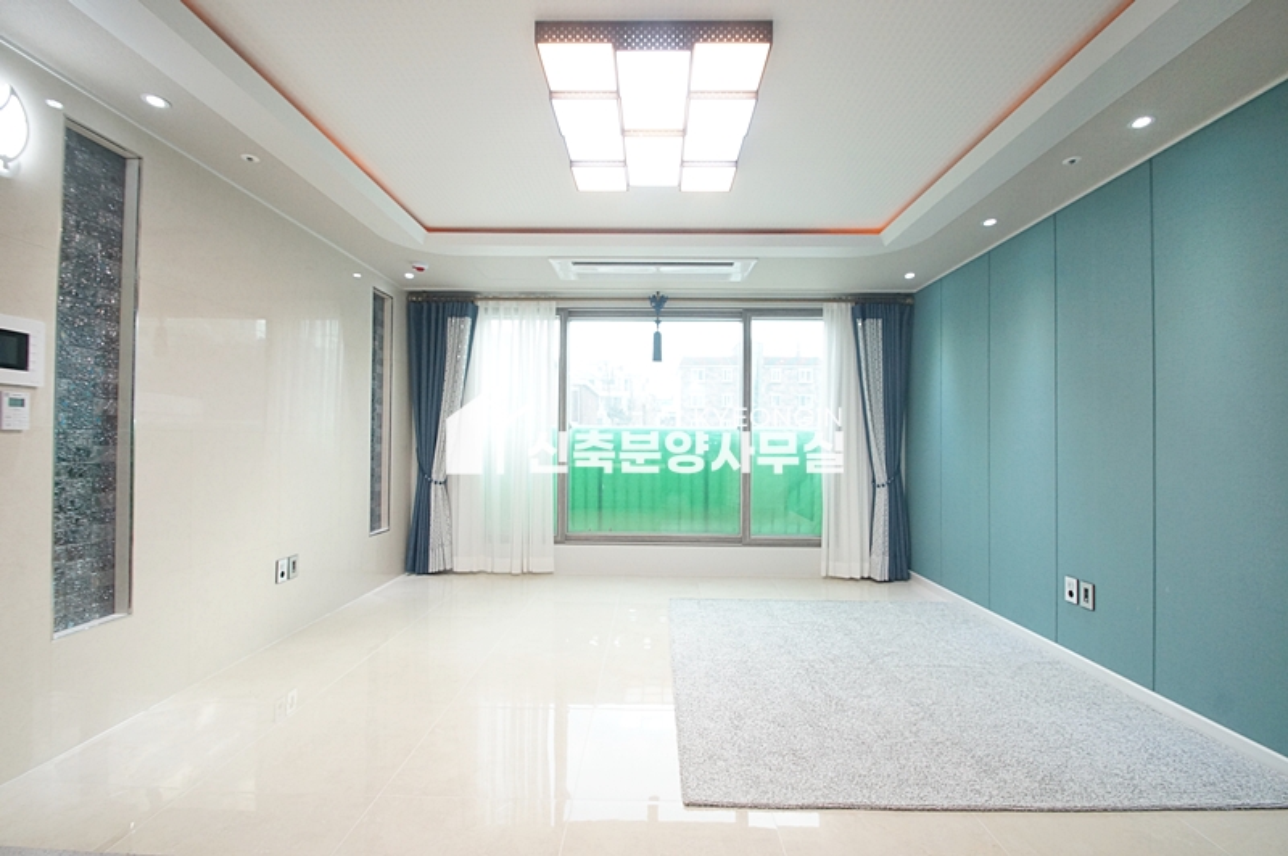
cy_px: 428
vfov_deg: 72.0
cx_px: 644
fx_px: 590
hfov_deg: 95.0
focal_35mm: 16
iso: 800
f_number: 7.1
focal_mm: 11
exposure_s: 1/40
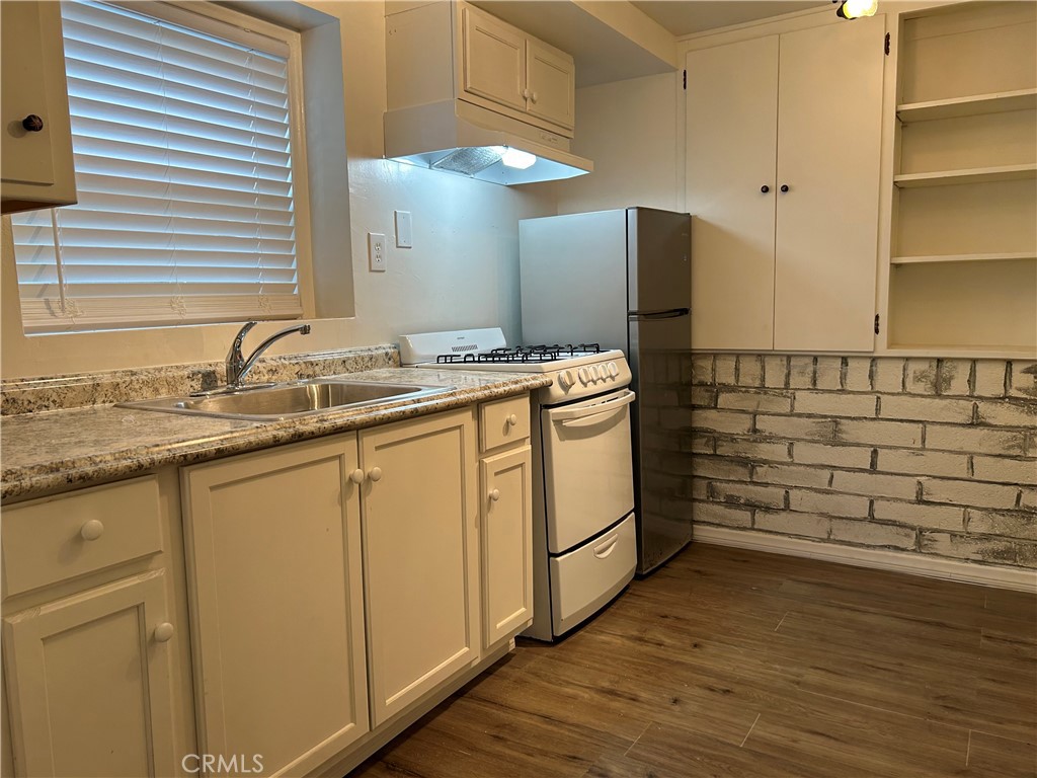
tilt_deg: -7.2
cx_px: 518
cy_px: 389
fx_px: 779
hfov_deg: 67.3
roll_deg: +0.7
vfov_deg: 53.1
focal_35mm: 26
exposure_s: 1/120
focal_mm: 5.7
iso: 100
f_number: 1.5
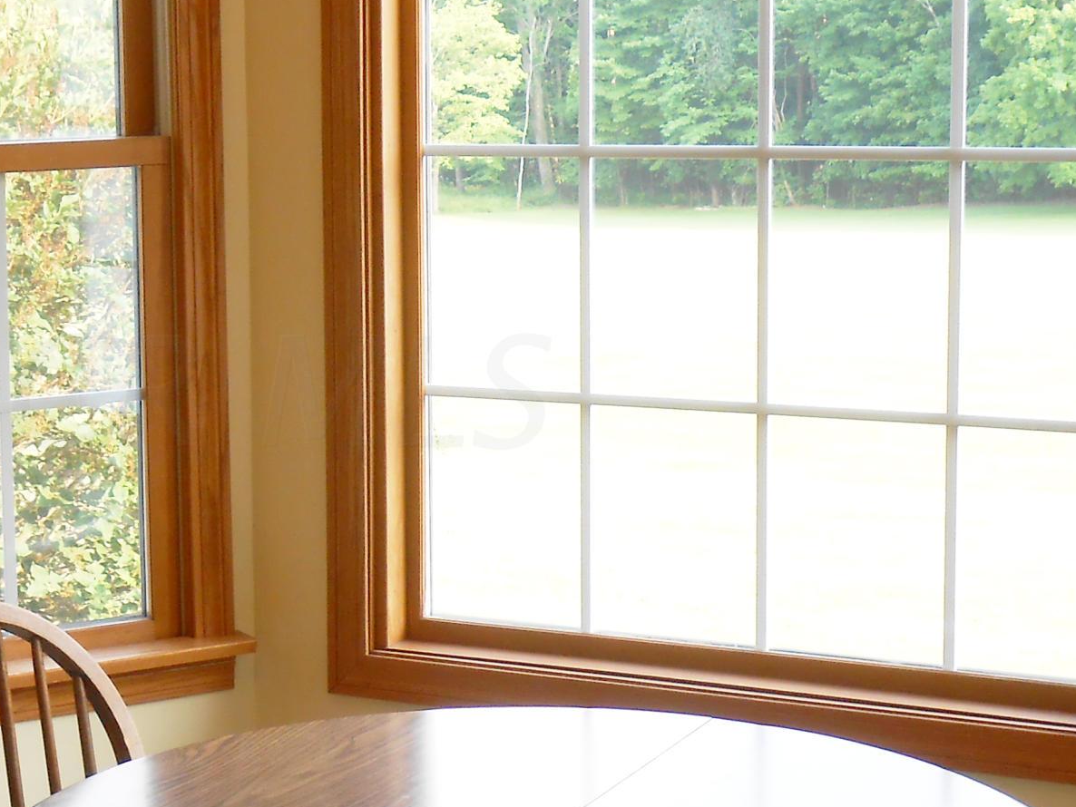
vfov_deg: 17.2
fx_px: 2674
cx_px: 279
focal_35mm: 86
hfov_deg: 22.6
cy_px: 390
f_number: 3.9
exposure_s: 1/40
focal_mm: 6
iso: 80
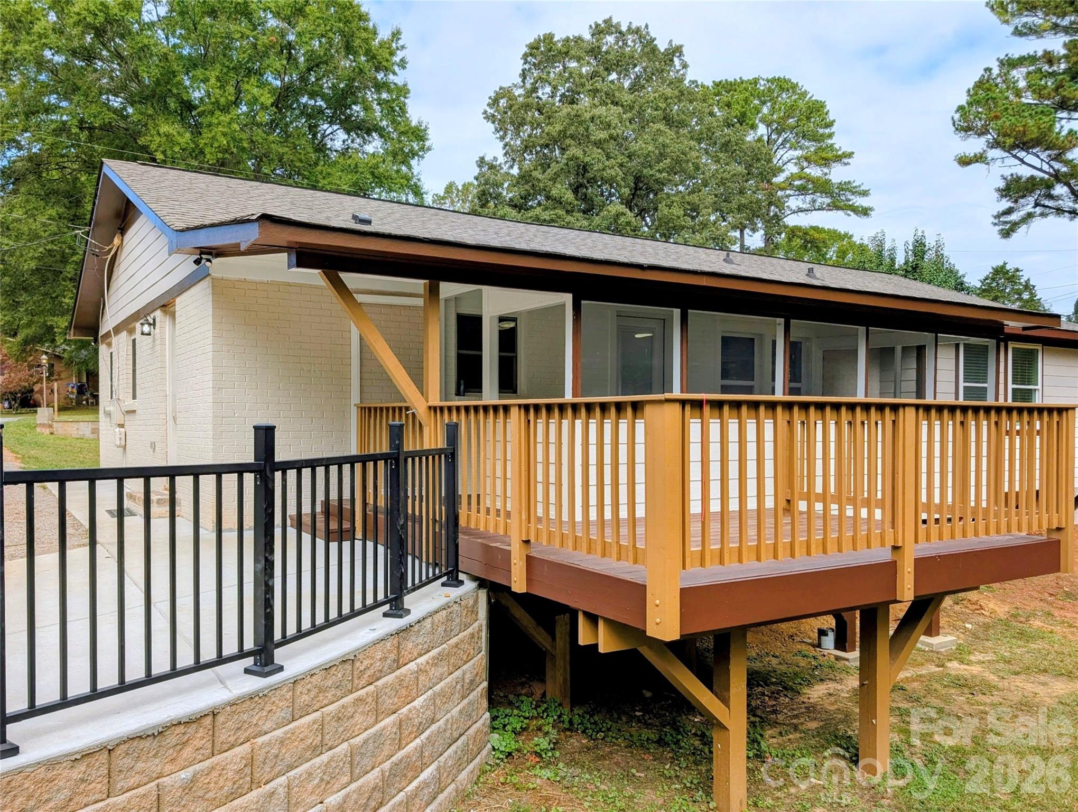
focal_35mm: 24
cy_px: 406
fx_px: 748
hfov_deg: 71.5
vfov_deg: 56.9
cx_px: 539
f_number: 1.68
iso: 24
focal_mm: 6.9
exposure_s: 1/863
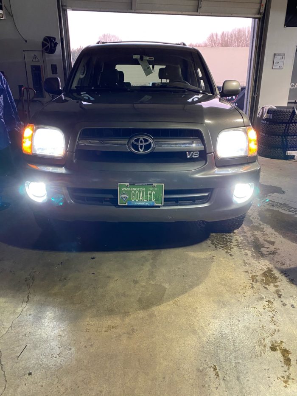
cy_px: 198
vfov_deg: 67.3
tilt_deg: -19.3
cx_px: 148
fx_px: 297
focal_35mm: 26
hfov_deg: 53.1
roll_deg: +0.7
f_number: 1.8
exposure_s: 1/60
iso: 320
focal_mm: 4.25
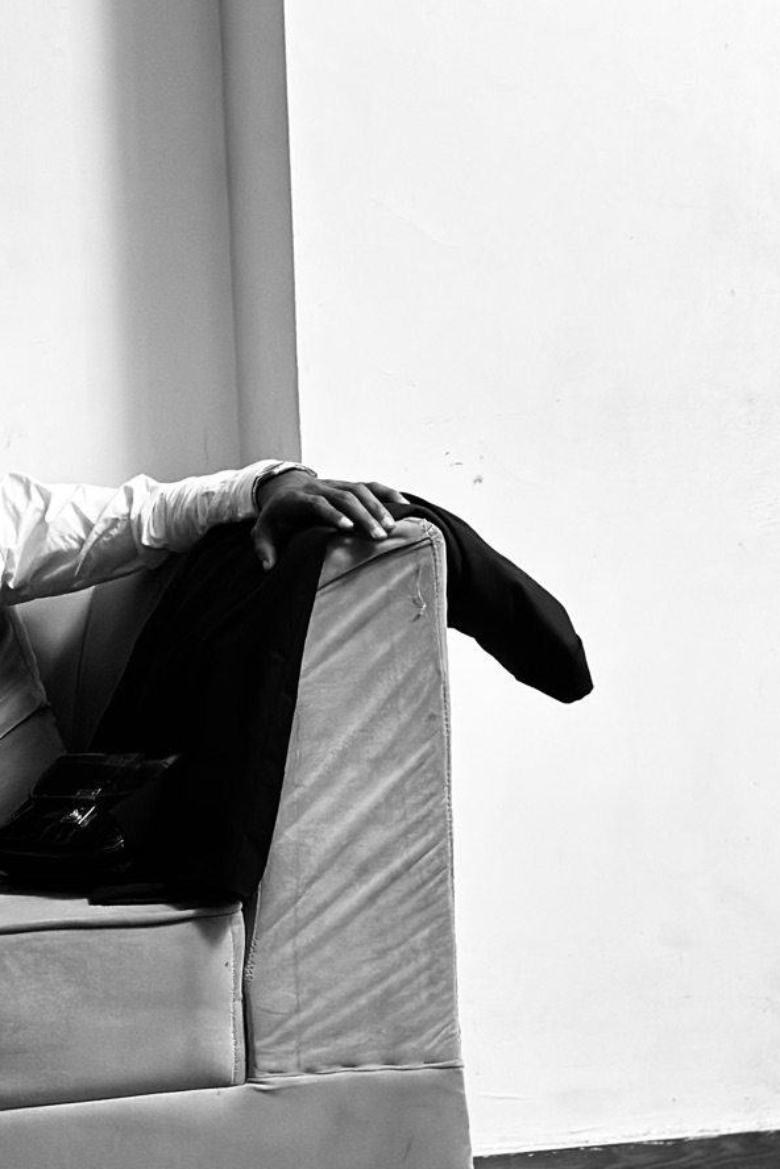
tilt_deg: -4.9
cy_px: 800
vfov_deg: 22.5
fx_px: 2925
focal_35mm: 90
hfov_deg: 14.9
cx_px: -1
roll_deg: +3.3
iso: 400
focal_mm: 6.86
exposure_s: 1/51
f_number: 1.78
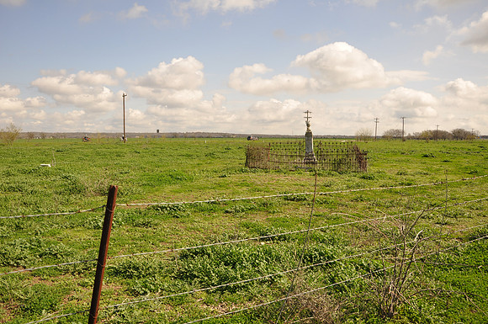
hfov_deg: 67.5
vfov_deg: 47.8
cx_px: 244
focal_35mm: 27
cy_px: 162
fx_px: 365
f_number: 7.1
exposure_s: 1/200
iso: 200
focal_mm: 18
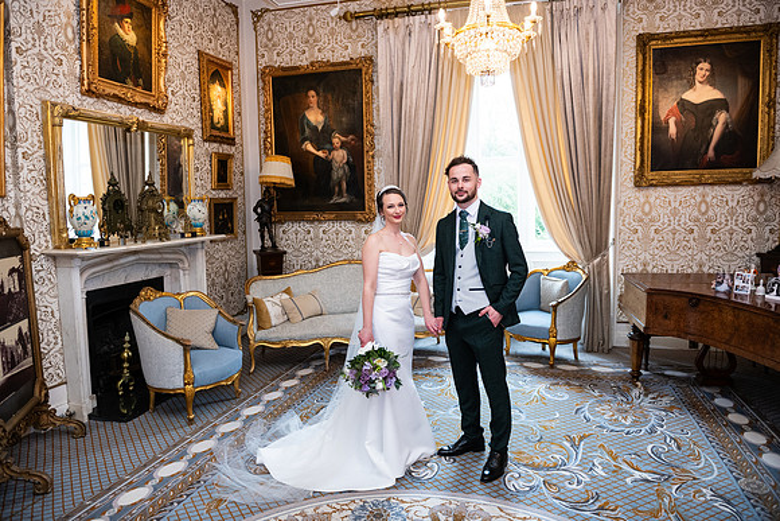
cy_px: 260
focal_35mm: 24
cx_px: 390
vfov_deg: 53.2
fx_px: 520
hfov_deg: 73.7
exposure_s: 1/160
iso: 800
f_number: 3.5
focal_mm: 24
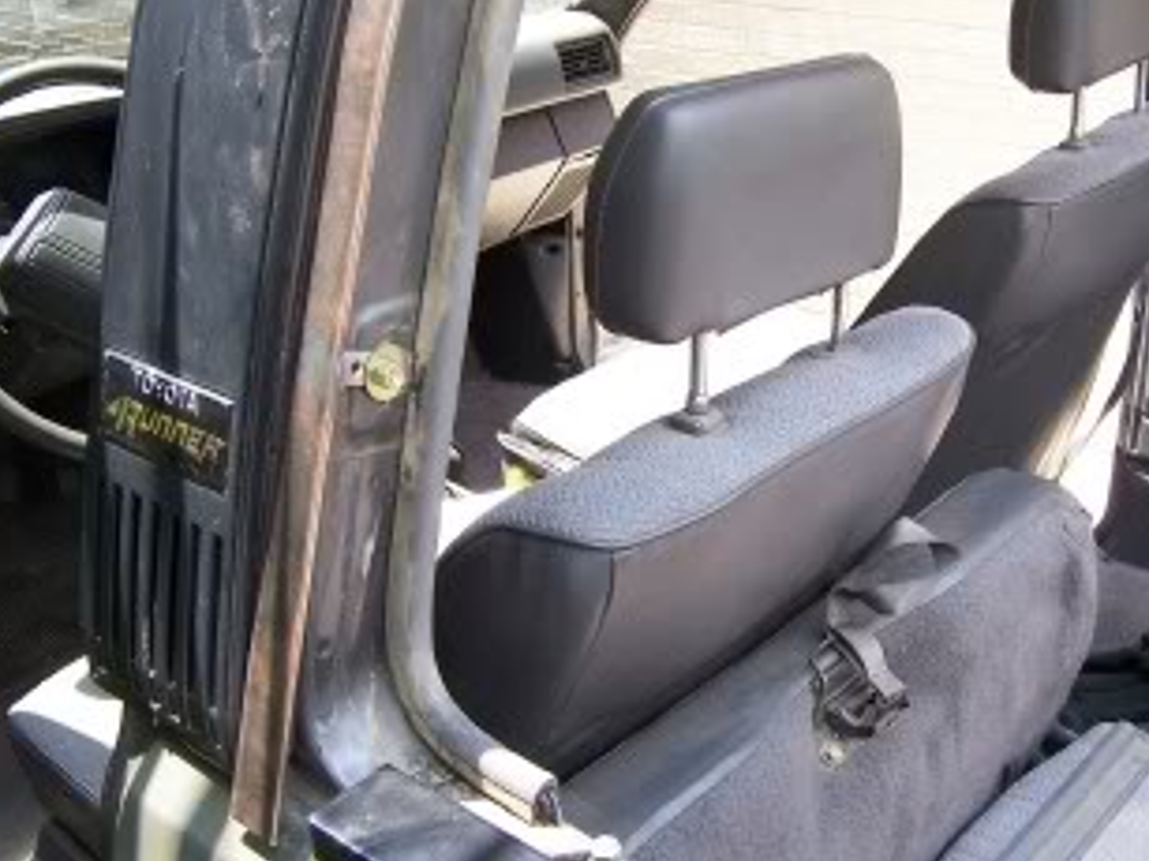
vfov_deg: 33.6
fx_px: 1427
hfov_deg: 43.8
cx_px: 640
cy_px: 404
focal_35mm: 43
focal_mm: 5.5
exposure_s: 1/125
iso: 80
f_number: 3.4
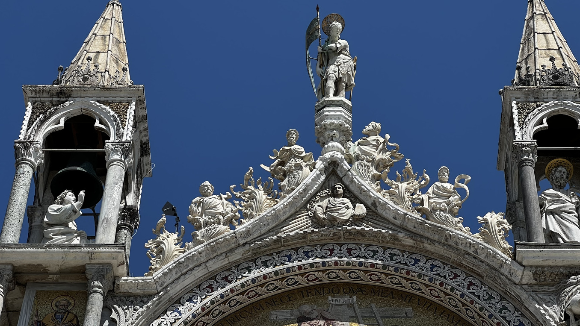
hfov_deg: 21.6
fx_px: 1523
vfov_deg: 12.2
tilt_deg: +48.0
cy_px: 191
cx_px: 309
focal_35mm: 99
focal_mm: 9
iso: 32
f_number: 2.8
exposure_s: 1/847
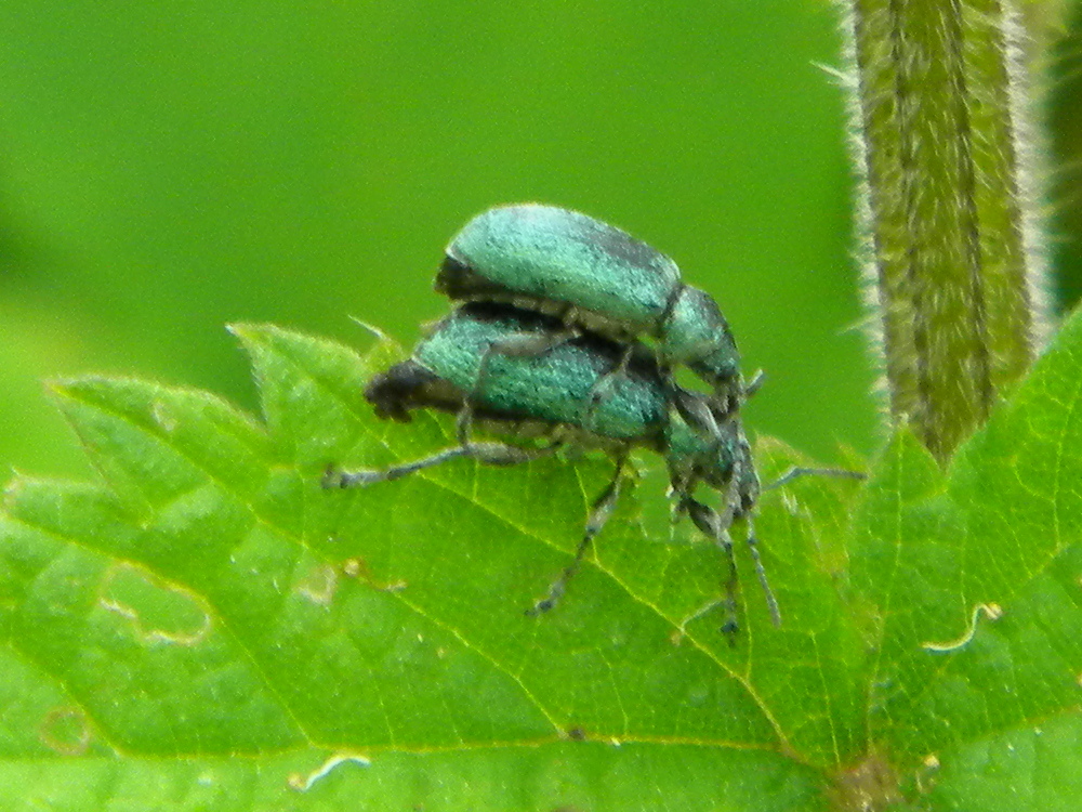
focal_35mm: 148
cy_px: 406
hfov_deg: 13.3
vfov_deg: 10.0
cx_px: 541
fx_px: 4626
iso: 205
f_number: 5
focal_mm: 26.8
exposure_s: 1/59.8
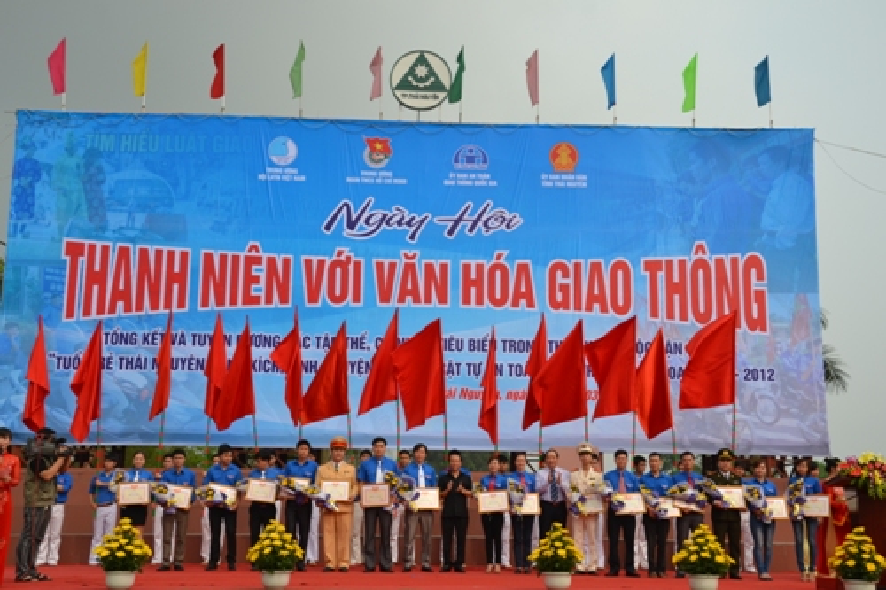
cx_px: 443
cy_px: 295
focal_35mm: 48
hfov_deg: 41.1
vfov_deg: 28.1
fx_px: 1181
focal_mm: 32
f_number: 8
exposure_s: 1/250
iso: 100
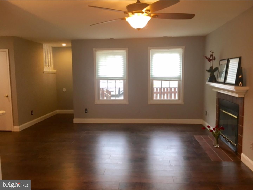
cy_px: 95
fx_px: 212
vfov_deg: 48.2
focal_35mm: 29
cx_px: 126
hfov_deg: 61.7
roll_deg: +0.4
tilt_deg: -5.0
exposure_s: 1/30
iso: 80
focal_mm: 4.15
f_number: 2.2
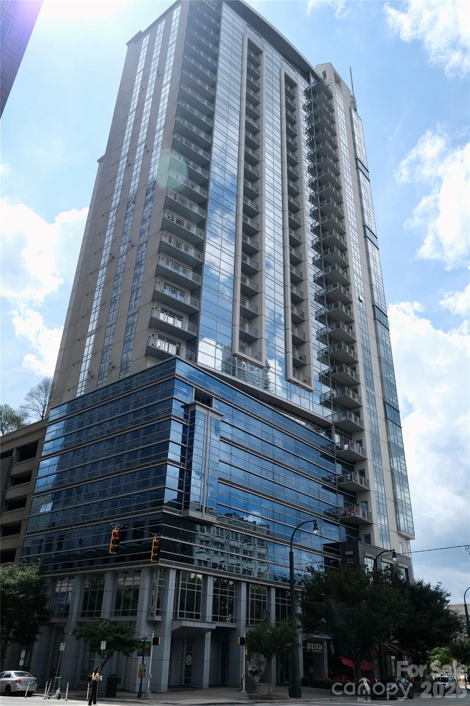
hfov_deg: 47.9
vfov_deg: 67.4
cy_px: 353
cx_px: 235
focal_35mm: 27
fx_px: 529
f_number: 5.6
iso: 160
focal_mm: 18
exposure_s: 1/500
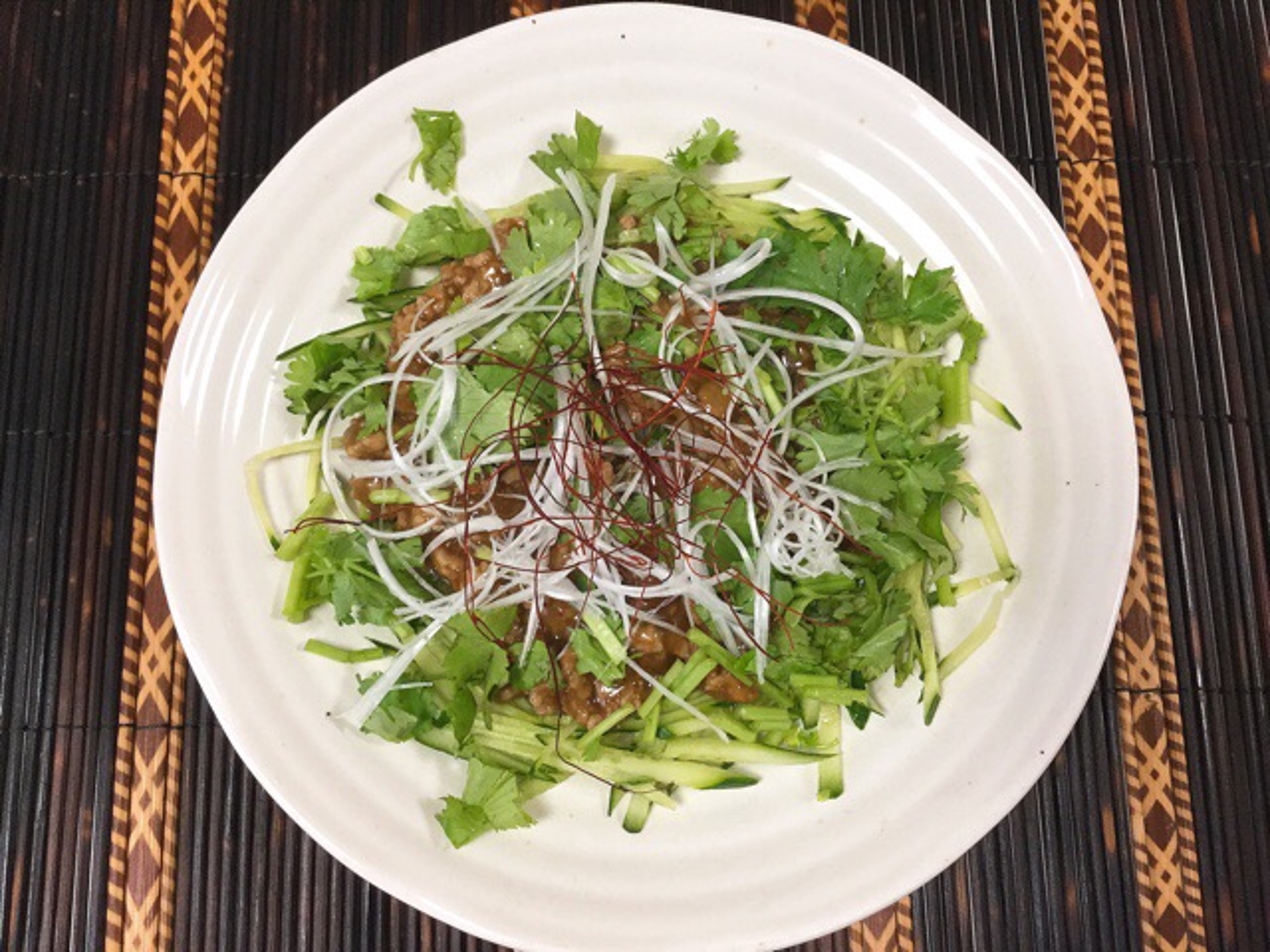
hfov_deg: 58.4
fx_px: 1137
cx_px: 635
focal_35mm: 31
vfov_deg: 45.4
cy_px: 476
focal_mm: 3.3
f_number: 2.4
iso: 64
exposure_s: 1/30
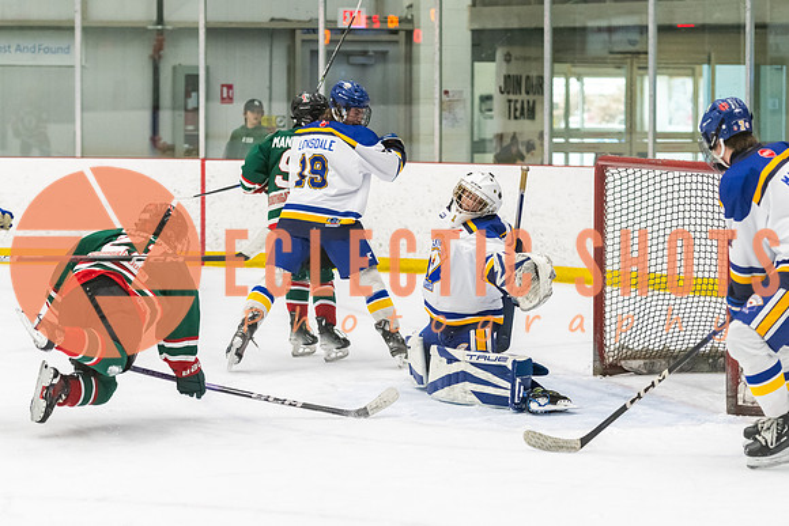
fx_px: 2692
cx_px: 440
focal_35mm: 123
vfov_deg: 11.2
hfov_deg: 16.7
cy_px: 292
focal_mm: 92
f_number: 2.8
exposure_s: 1/800
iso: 4000
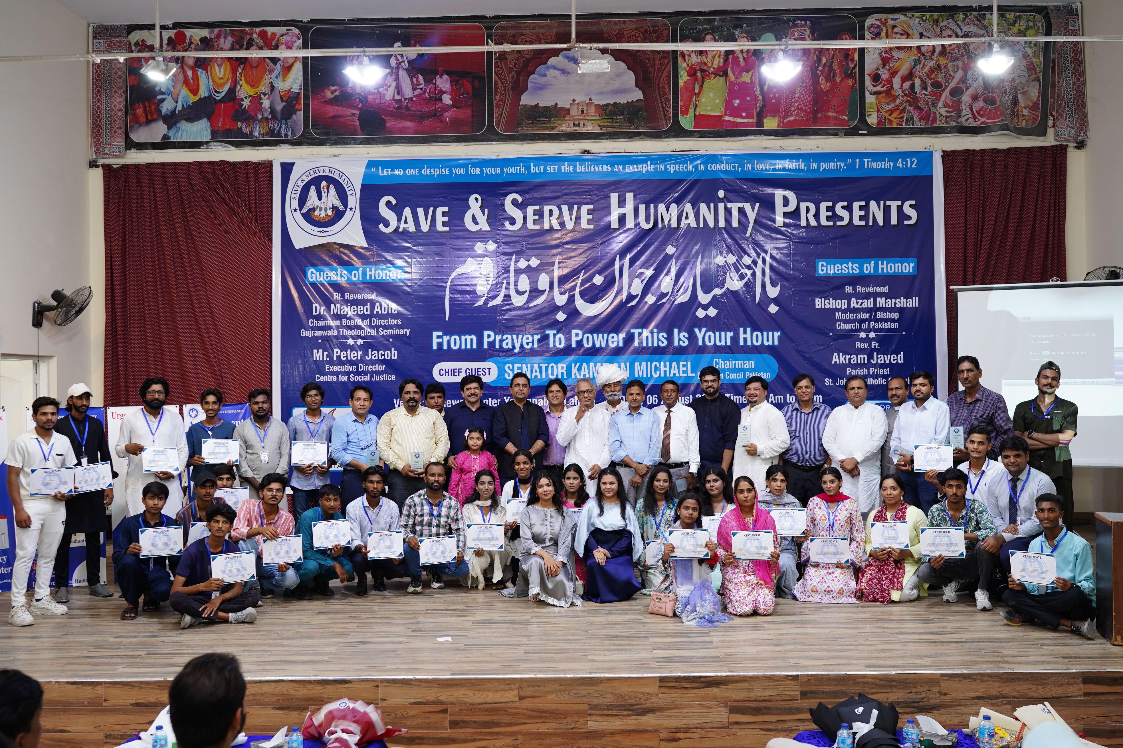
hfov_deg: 54.4
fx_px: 1092
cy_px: 374
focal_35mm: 35
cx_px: 562
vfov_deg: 37.9
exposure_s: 1/125
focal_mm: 35
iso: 1000
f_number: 3.5
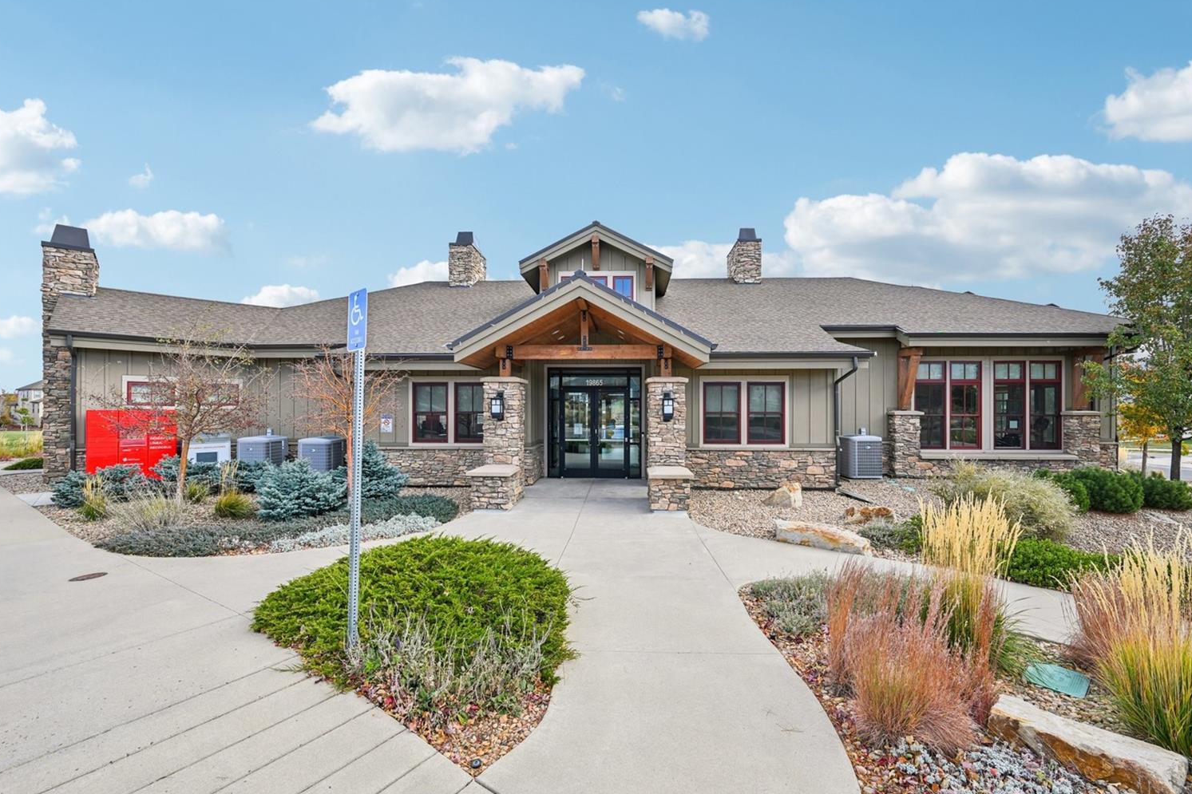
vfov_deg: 77.3
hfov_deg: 100.4
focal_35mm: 15
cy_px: 402
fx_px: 497
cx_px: 601
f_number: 8
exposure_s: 1/50
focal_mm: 14
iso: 64
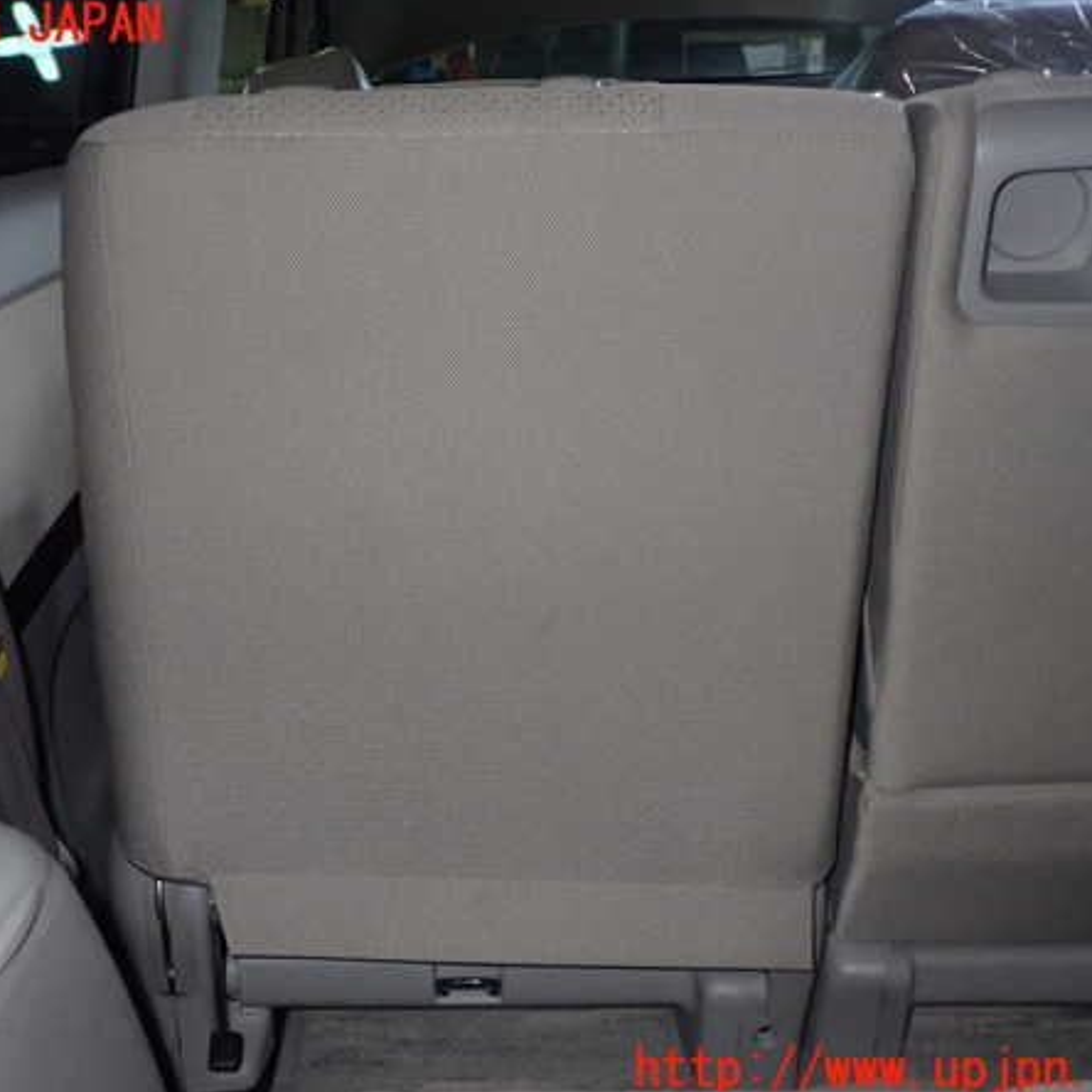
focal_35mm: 43
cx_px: 453
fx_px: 1535
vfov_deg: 39.2
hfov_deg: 39.0
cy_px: 548
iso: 800
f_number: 7.1
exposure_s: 1/40
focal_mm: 6.37
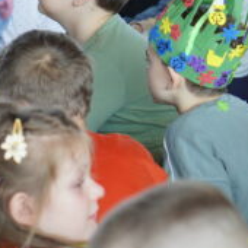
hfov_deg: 5.1
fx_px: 2764
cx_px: 311
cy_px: 71
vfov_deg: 5.1
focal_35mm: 341
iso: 1000
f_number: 4
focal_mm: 76
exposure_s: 1/160
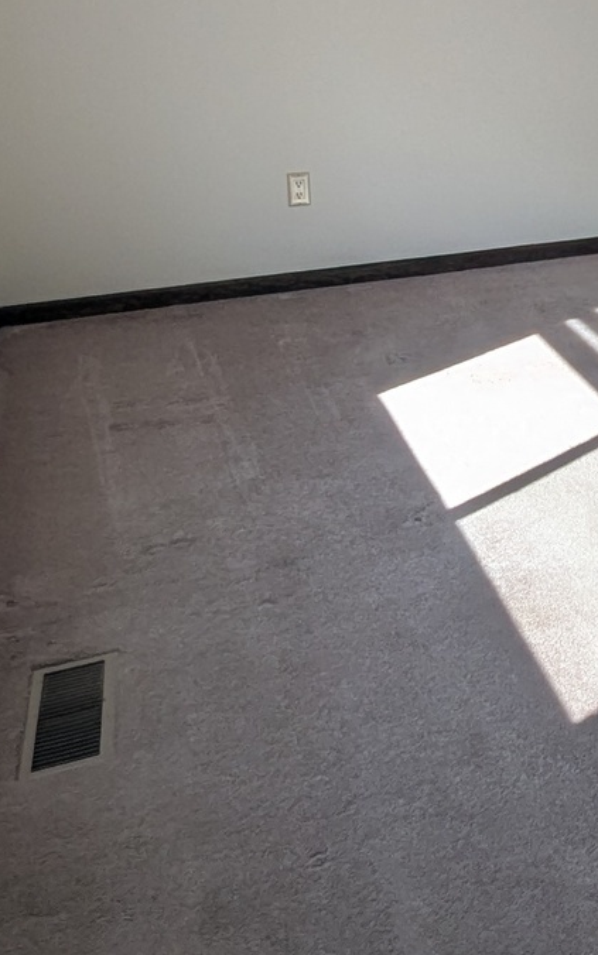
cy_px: 153
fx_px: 1225
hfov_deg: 23.5
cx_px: 822
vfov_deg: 40.4
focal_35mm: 47
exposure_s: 1/306
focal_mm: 1.95
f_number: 2.2
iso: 48
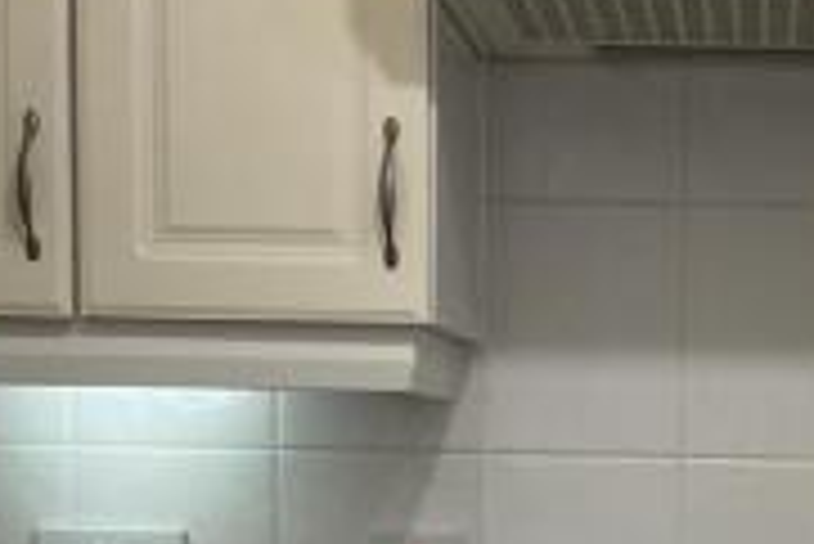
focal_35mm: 97
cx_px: 744
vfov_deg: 13.8
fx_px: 2195
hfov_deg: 20.6
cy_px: 632
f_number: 1.8
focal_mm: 3
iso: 40
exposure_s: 1/100
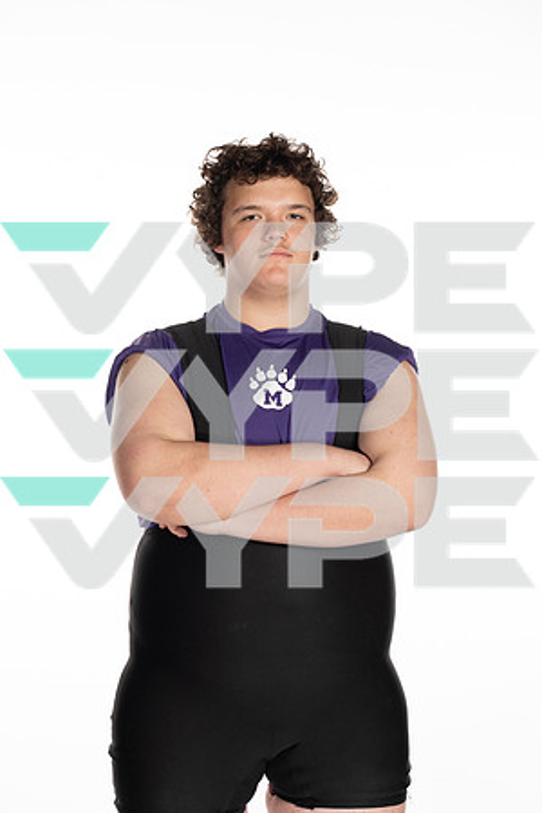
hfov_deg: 19.5
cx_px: 271
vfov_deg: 28.8
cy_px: 406
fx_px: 1581
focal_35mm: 70
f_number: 5.6
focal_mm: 70
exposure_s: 1/250
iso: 250
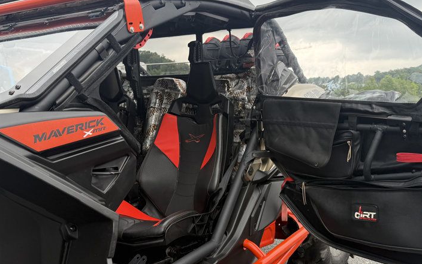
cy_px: 152
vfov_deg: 34.4
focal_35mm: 37
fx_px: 426
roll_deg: -0.6
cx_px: 229
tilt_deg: -5.7
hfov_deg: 52.7
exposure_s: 1/361
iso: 100
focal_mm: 6.76
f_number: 1.78
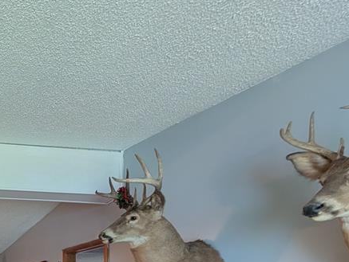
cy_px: 291
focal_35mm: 28
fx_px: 283
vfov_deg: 40.1
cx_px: -42
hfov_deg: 45.7
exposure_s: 1/40
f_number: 1.7
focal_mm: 2.02
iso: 164
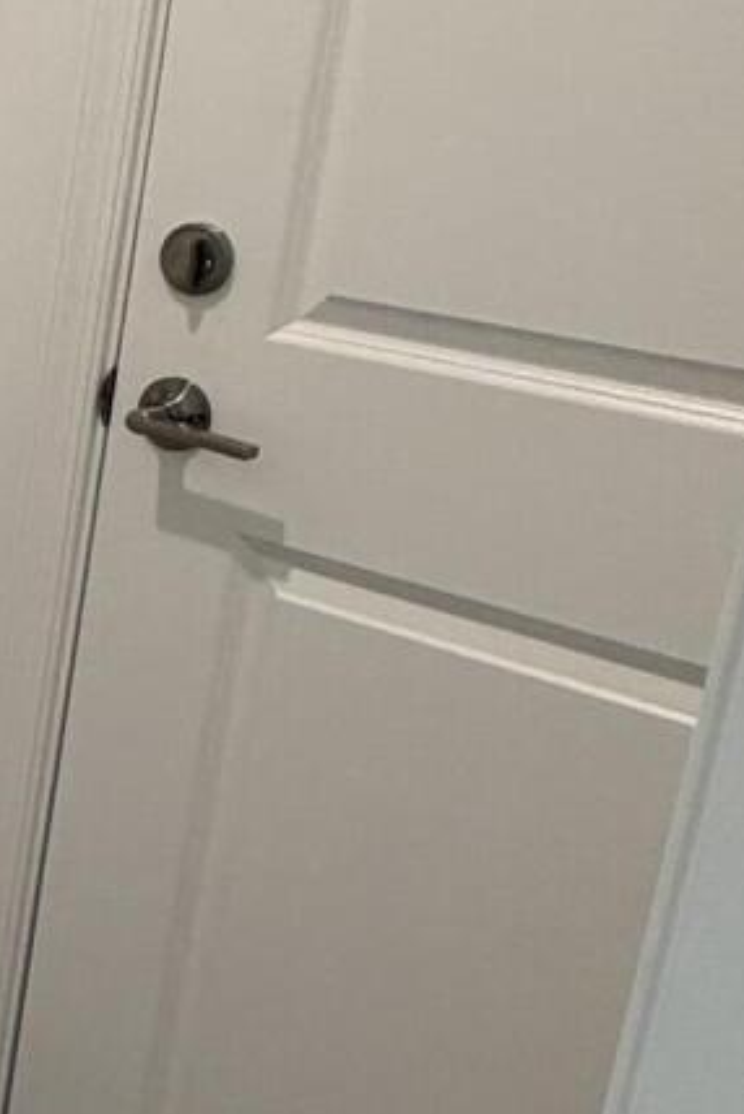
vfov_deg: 29.6
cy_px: 448
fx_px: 2104
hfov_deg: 14.7
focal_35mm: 68
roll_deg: -0.6
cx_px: -929
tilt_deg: -16.3
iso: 200
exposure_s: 1/60
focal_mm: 2.22
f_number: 2.2
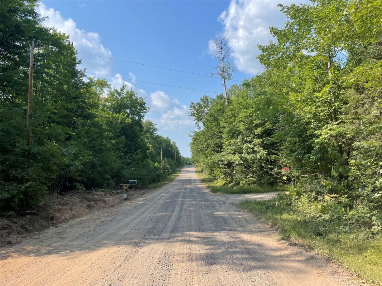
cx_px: 191
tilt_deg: +5.1
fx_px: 287
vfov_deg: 53.1
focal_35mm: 26
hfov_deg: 67.3
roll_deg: +1.1
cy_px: 143
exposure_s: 1/2451
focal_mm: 4.2
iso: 32
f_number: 1.6
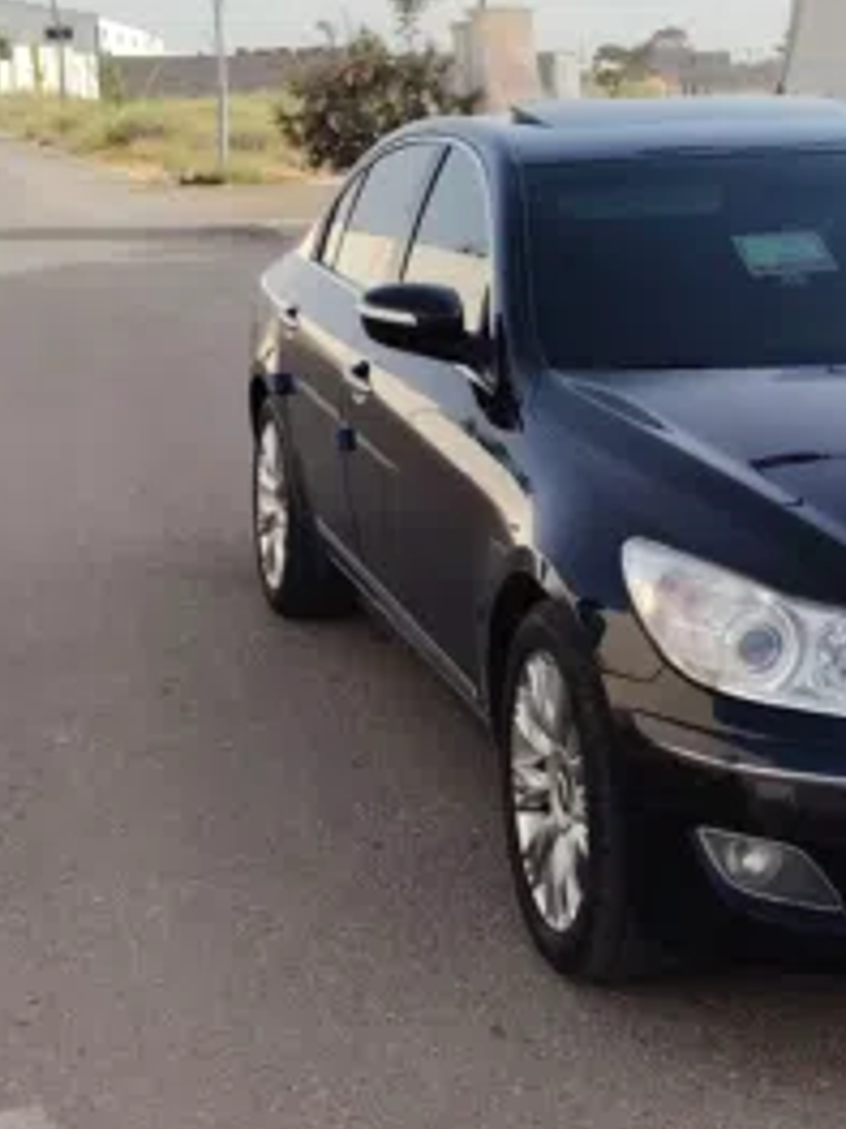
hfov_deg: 20.1
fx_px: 2381
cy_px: 442
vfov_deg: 26.6
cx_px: 567
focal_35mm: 73
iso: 100
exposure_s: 1/597
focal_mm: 5.25
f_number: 1.75
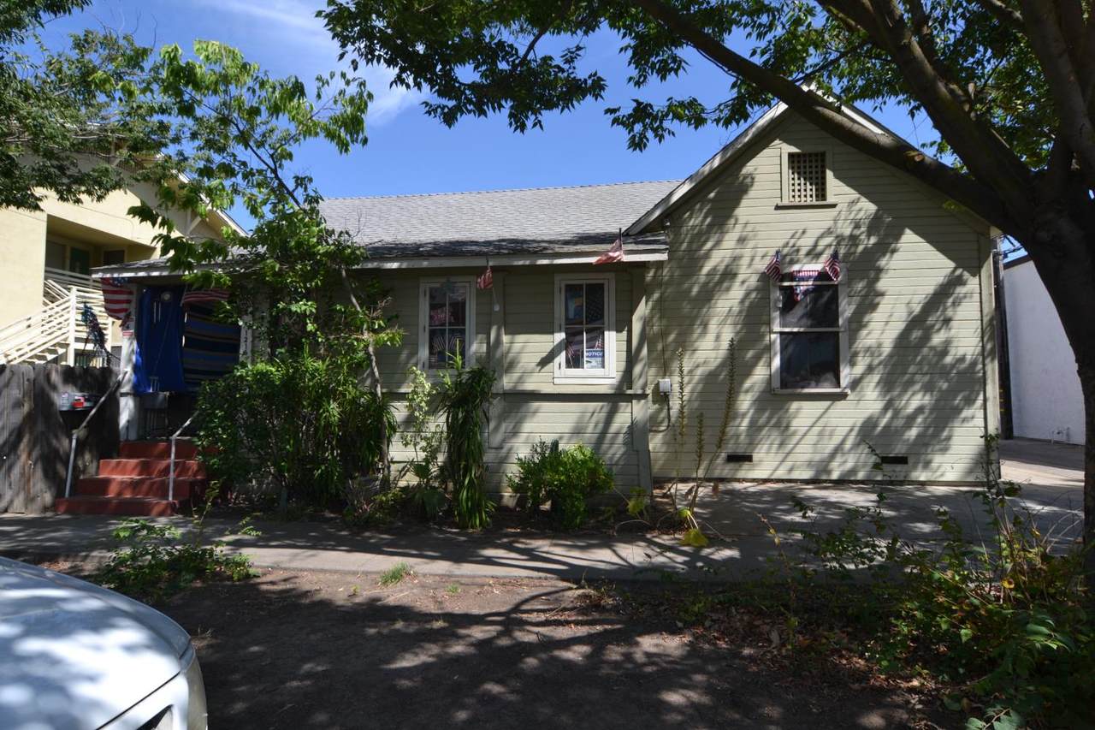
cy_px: 365
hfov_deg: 90.0
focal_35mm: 18
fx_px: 547
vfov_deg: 67.4
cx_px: 548
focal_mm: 12
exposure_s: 1/200
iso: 100
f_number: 7.1
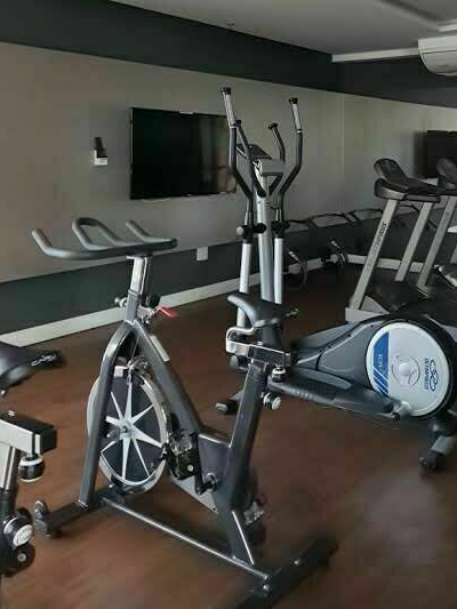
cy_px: 174
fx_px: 633
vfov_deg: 49.8
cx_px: 340
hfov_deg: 38.7
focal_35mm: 36
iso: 500
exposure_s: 1/20
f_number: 1.8
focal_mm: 5.23
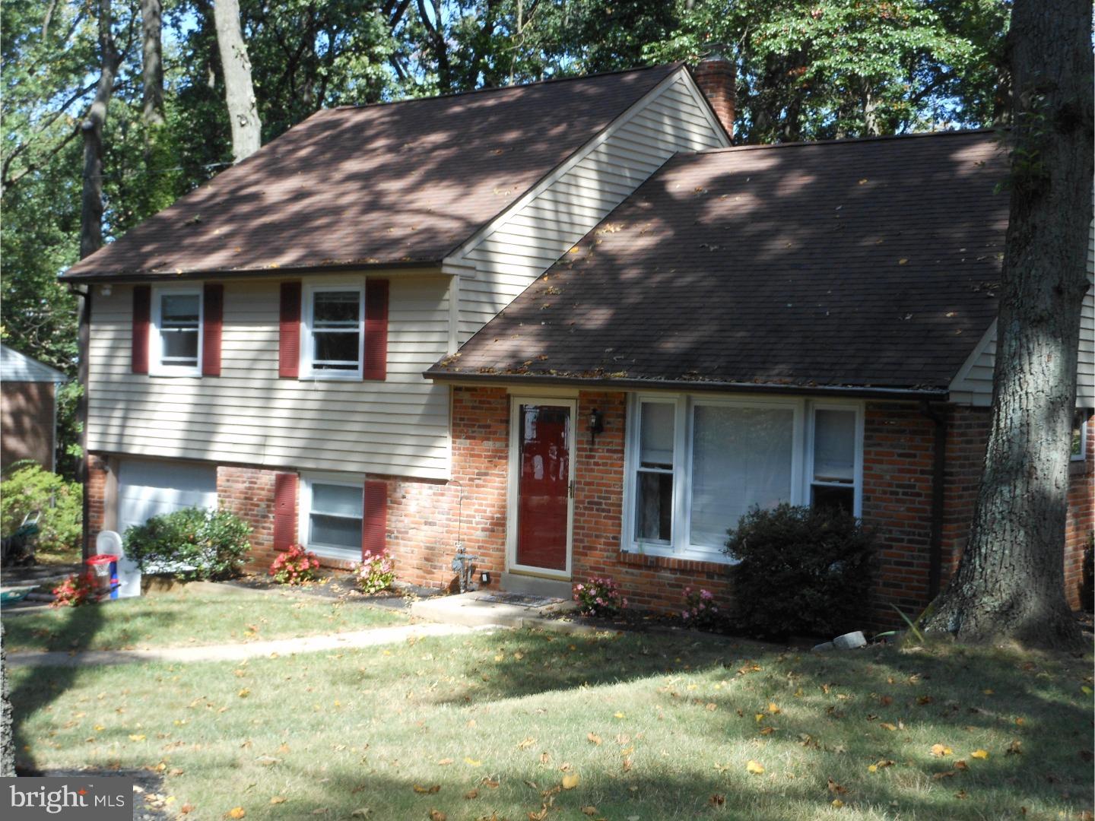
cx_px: 548
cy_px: 410
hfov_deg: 42.1
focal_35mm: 45
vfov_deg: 32.2
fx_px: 1423
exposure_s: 1/125
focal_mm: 8.1
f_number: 4.6
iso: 80
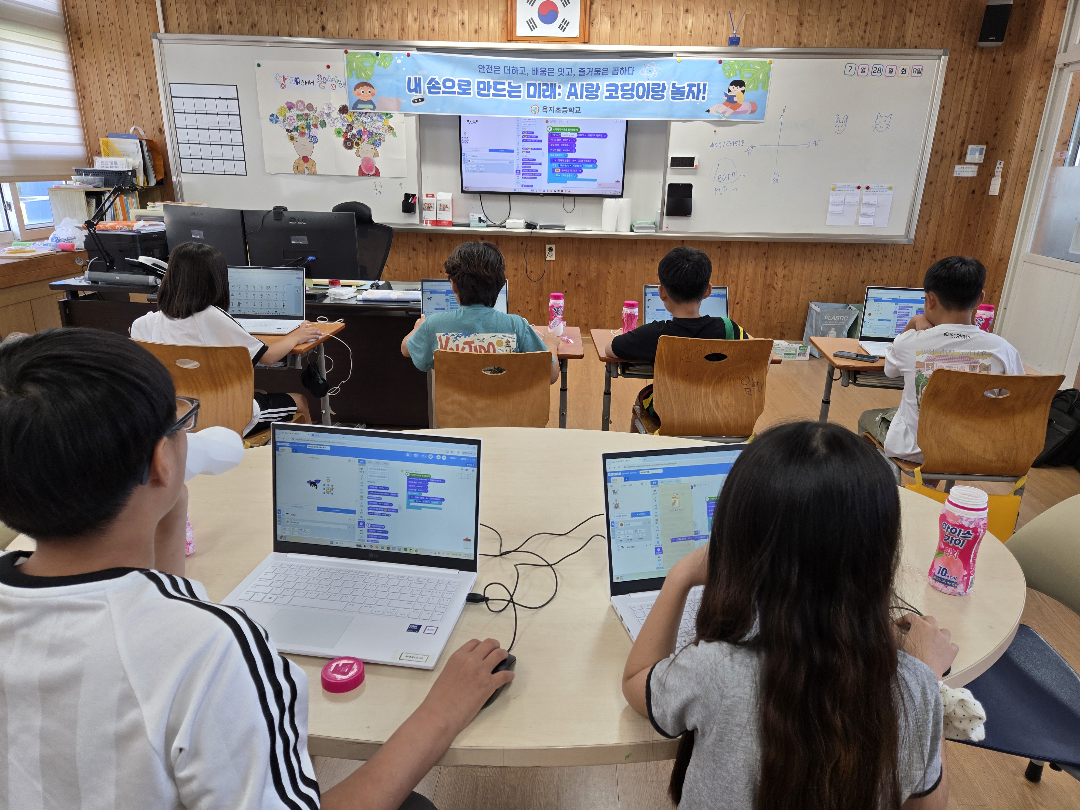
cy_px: 405
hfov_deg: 73.9
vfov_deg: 58.9
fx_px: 718
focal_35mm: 23
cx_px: 540
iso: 64
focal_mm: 5.4
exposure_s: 1/120
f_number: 1.8
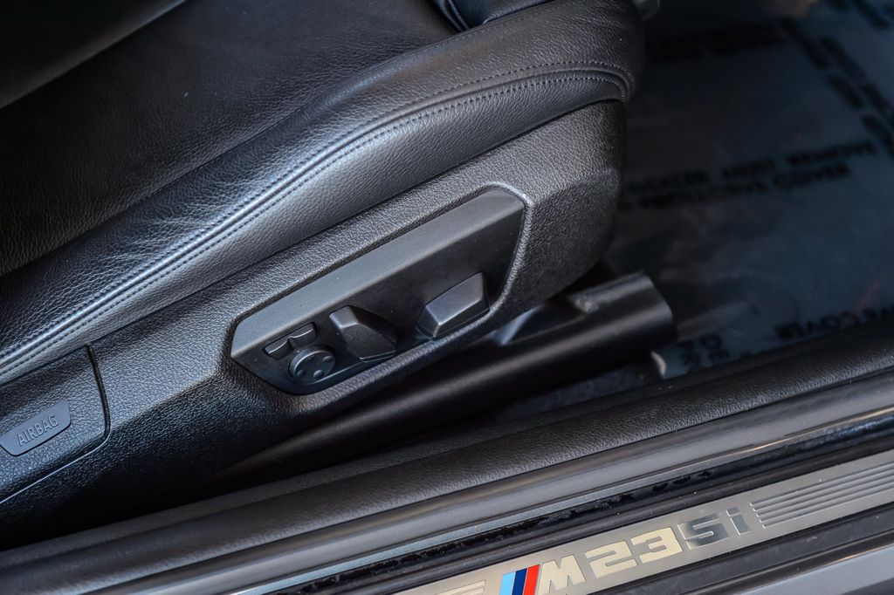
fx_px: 1738
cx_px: 447
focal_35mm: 70
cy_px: 298
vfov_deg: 19.4
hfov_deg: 28.9
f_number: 4
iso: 400
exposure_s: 1/125
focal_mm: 70
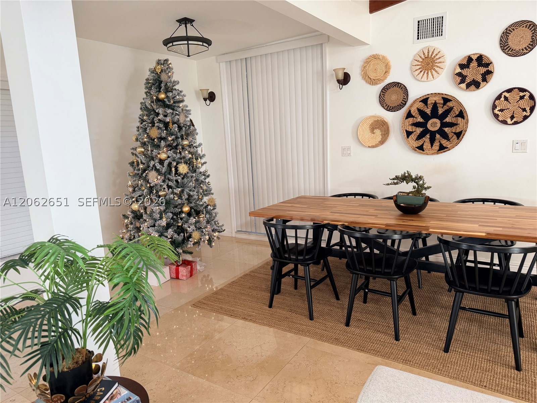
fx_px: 372
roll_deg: +3.0
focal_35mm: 24
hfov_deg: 71.6
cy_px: 202
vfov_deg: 56.8
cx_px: 268
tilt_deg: -9.4
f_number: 1.78
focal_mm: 6.76
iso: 160
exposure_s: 1/121
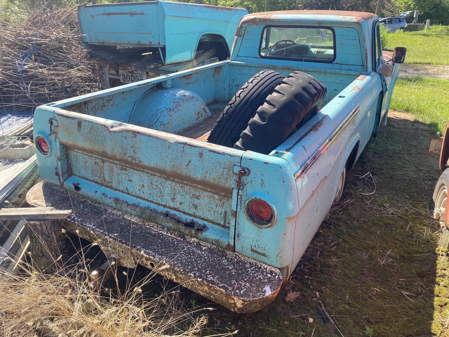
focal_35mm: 26
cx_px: 224
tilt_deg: -22.4
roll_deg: +0.3
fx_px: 337
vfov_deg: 53.1
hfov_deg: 67.3
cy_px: 168
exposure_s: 1/597
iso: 32
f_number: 1.8
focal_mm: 4.25
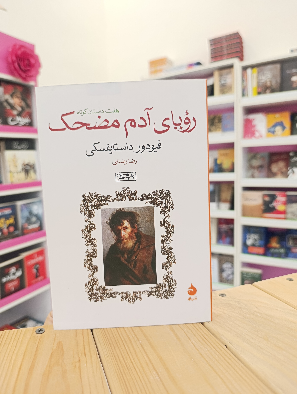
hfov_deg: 59.0
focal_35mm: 23
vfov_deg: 73.8
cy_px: 197
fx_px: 262
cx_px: 148
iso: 765
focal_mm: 6.11
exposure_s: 1/100
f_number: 1.65
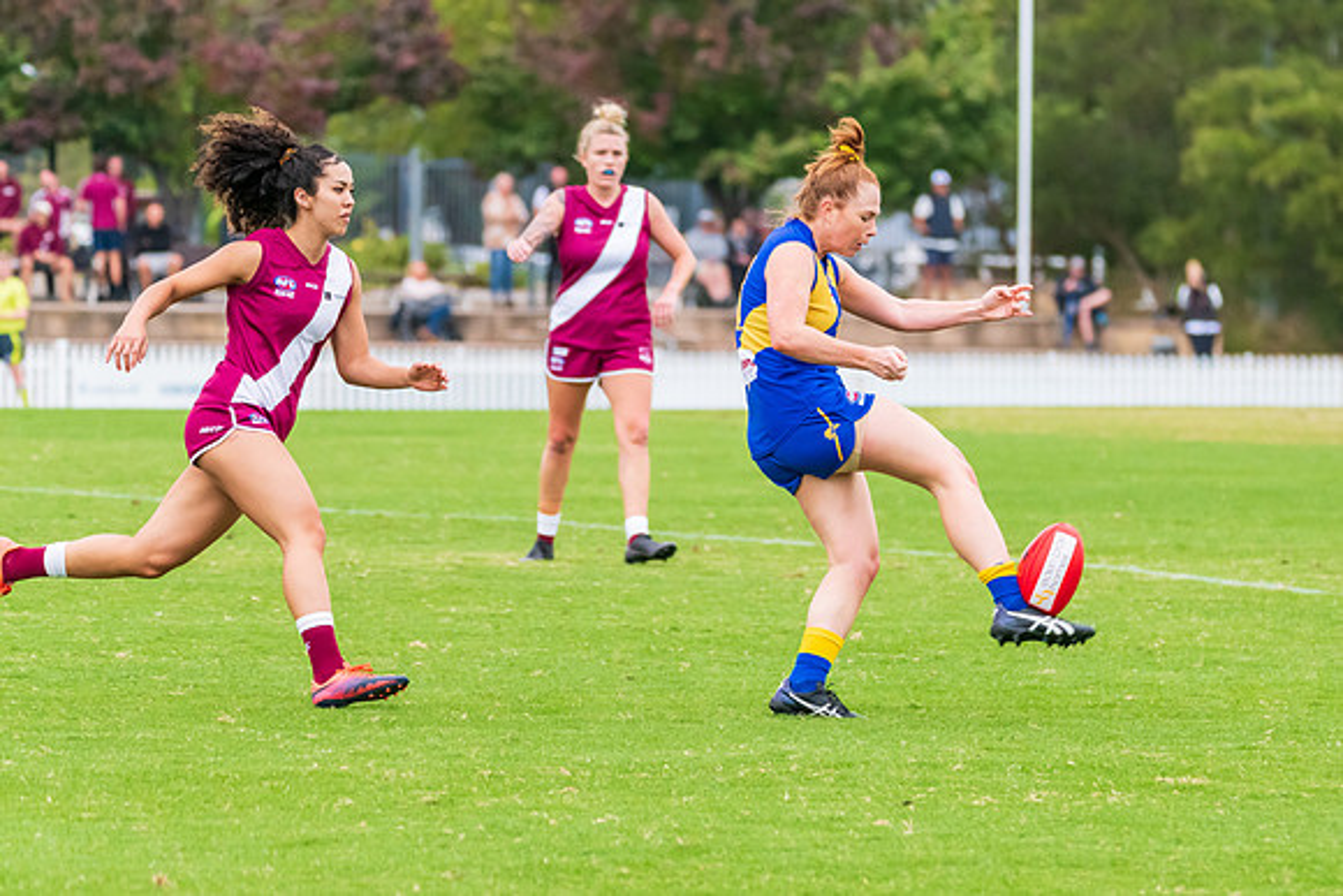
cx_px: 914
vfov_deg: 4.2
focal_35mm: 327
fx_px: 12185
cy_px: 492
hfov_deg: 6.3
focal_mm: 240
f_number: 5.3
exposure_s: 1/1250
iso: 1800
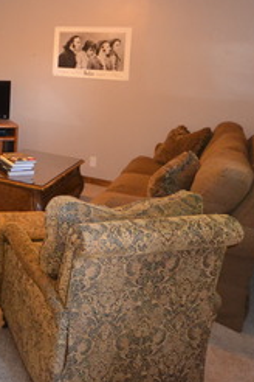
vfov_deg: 46.8
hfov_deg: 29.7
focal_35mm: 39
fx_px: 413
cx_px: -45
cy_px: 74
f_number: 4
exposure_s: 1/60
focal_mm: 10
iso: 2000
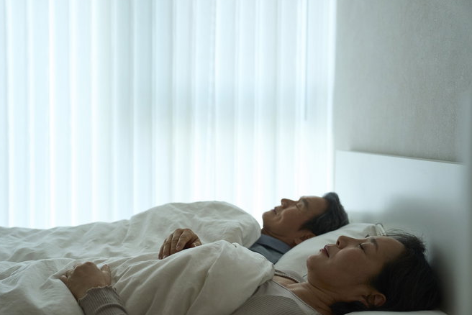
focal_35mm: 41
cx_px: 218
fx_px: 538
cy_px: 158
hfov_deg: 47.3
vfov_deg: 32.7
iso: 1250
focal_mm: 37
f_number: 3.2
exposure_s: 1/160
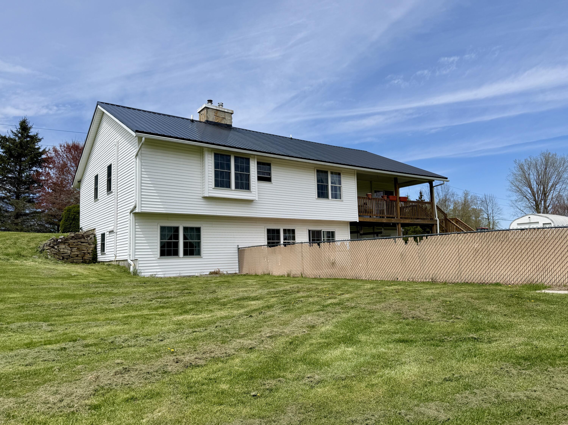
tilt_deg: +5.6
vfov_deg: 56.8
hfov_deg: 71.6
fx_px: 394
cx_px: 284
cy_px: 212
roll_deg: -0.3
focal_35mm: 24
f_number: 1.78
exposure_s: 1/5714
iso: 80
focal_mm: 6.76
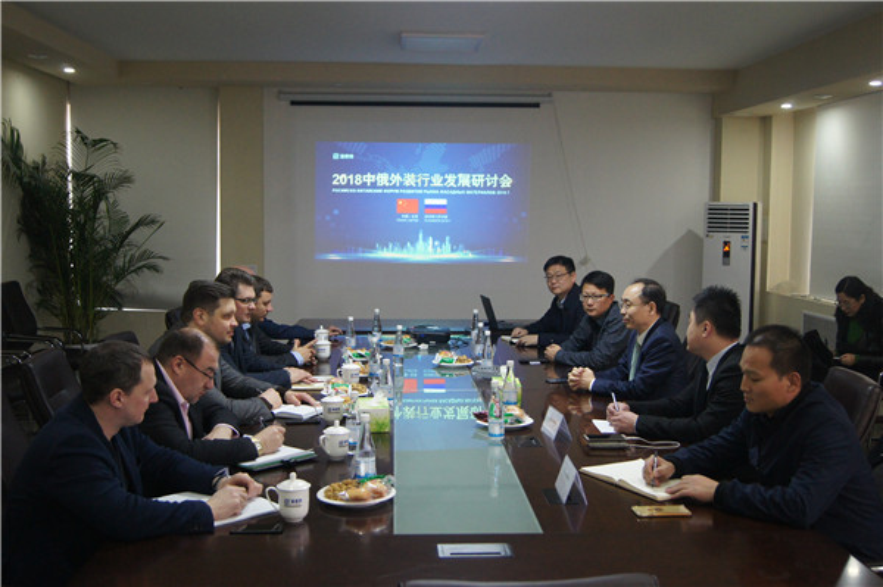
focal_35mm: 39
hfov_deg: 49.6
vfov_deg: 34.2
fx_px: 956
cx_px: 442
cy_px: 294
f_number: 4.5
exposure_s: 1/40
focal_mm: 26
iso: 1600
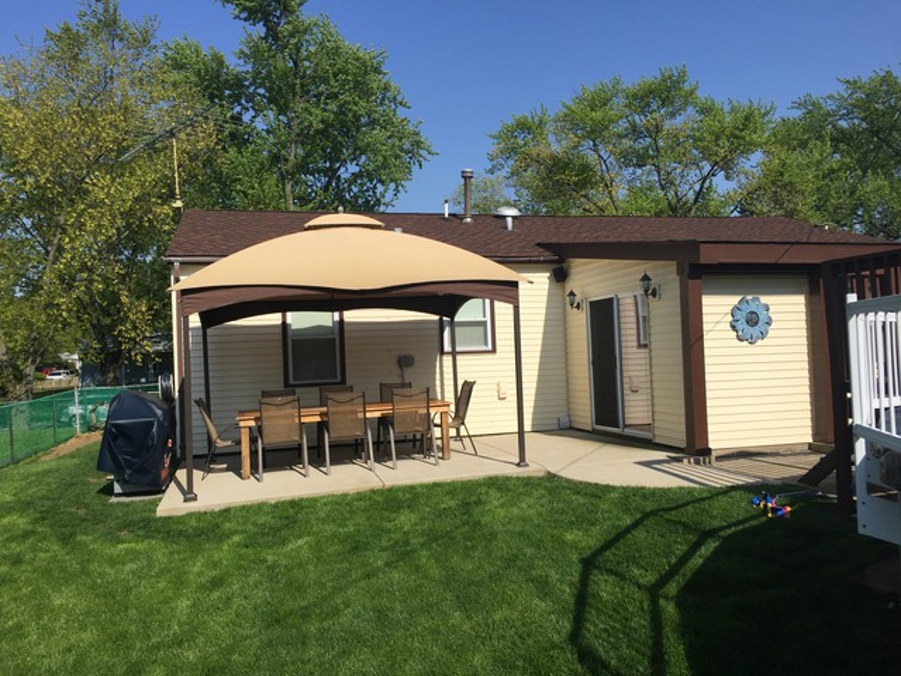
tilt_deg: +0.8
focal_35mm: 29
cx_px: 450
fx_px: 755
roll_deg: +1.1
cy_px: 338
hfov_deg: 61.7
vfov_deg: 48.2
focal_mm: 4.15
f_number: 2.2
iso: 32
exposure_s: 1/2825
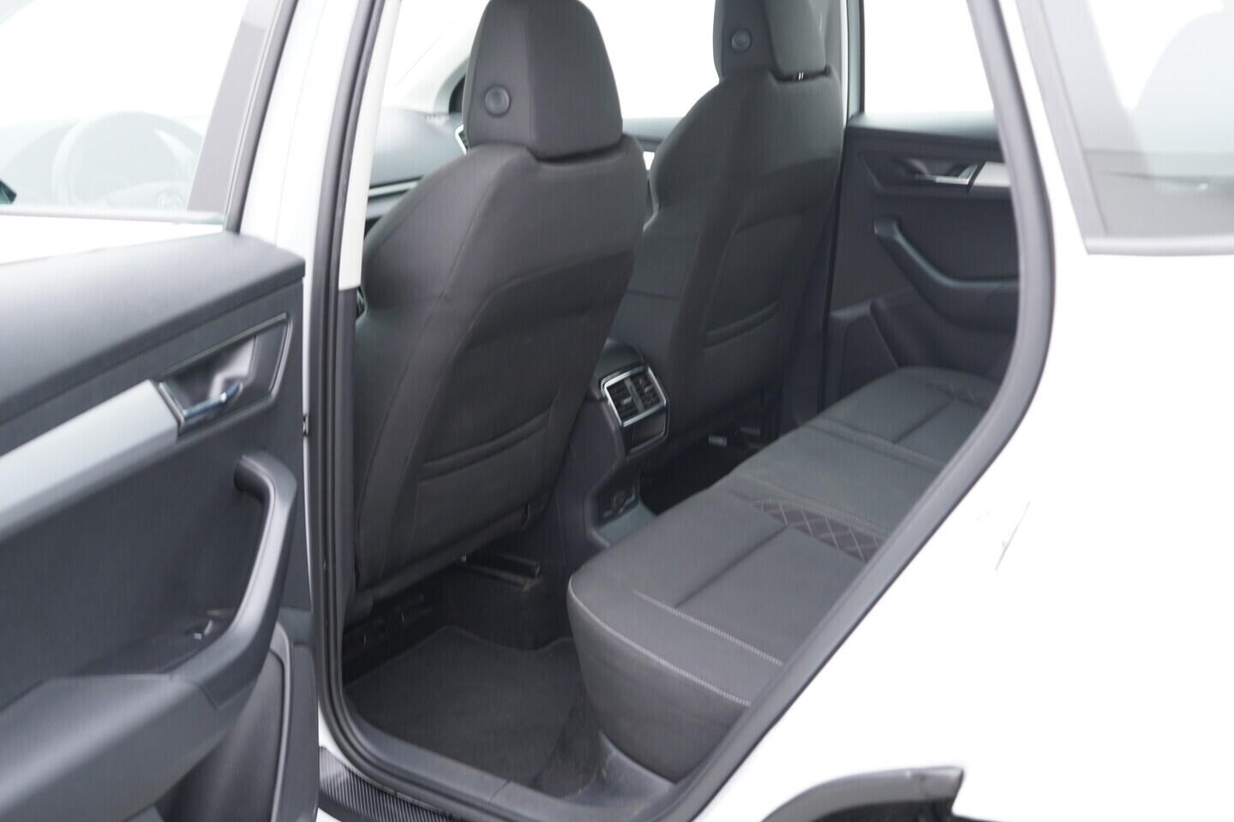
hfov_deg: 53.1
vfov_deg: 36.9
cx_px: 617
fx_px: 1234
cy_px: 411
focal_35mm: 36
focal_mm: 24
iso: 320
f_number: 2.8
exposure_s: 1/40
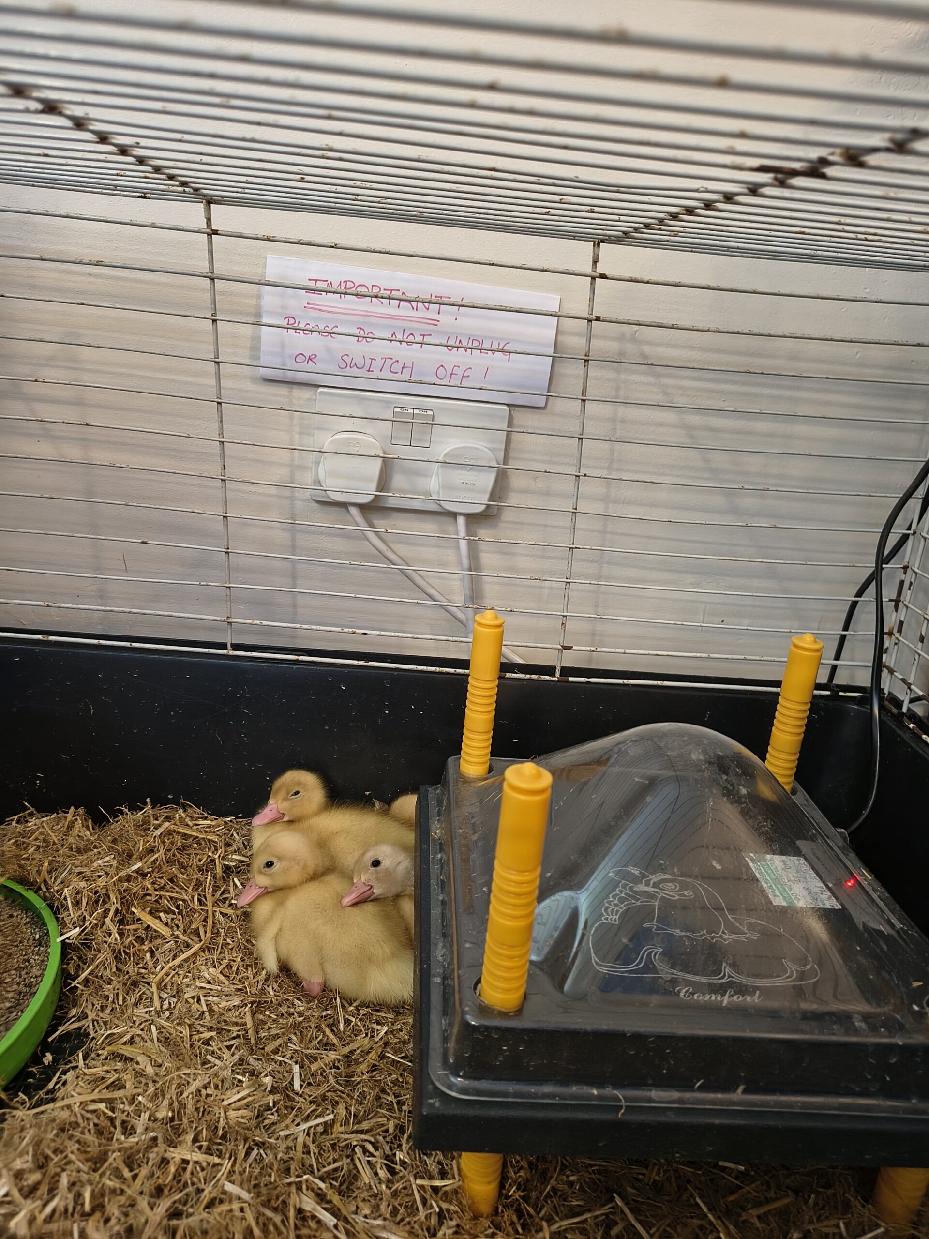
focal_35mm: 24
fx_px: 859
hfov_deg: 56.8
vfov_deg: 71.6
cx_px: 464
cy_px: 620
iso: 1557
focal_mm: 5.56
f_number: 1.8
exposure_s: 1/50
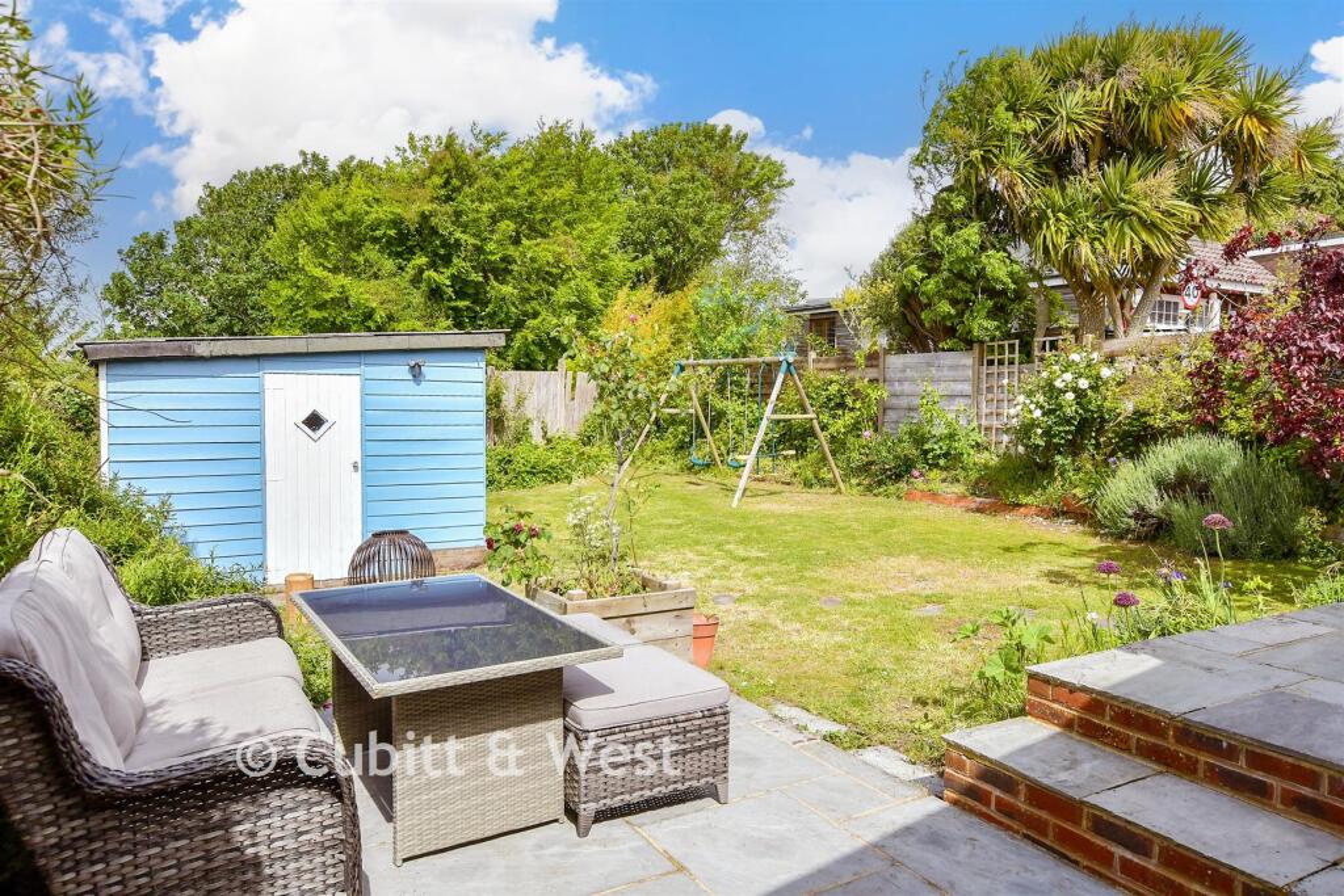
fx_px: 784
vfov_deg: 59.5
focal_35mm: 21
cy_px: 448
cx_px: 672
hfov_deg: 81.2
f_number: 8
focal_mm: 14
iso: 200
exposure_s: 1/500
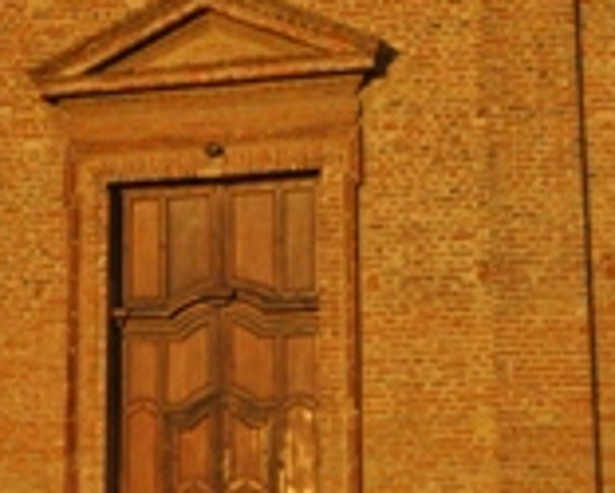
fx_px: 2295
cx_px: 292
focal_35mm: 126
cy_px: -209
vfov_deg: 11.8
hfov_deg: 15.3
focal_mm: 28
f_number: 14
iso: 2000
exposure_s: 1/800
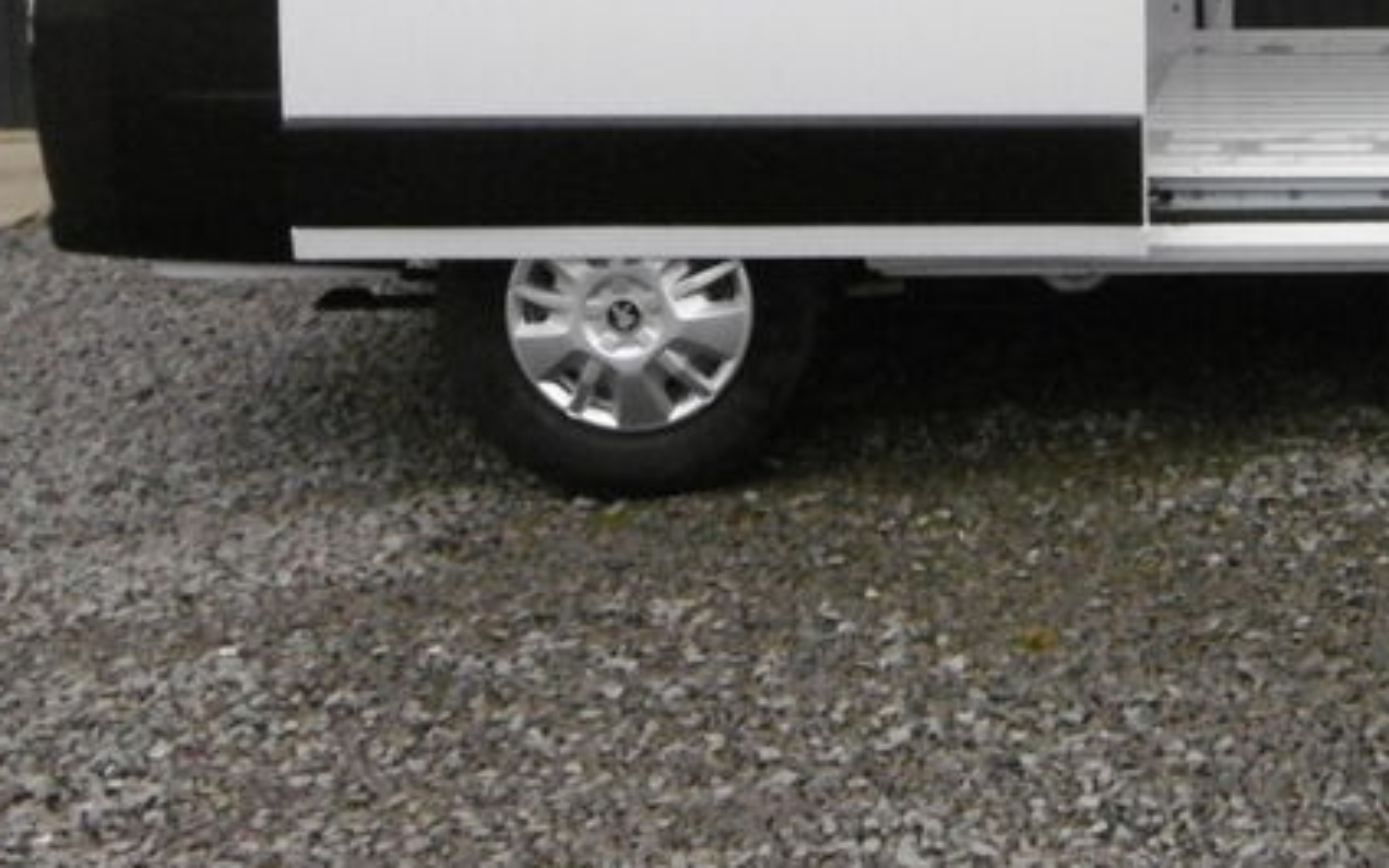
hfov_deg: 24.3
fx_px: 3028
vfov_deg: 15.6
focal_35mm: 80
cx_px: 1491
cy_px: -223
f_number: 3.5
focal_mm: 5.8
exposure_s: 1/50
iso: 400
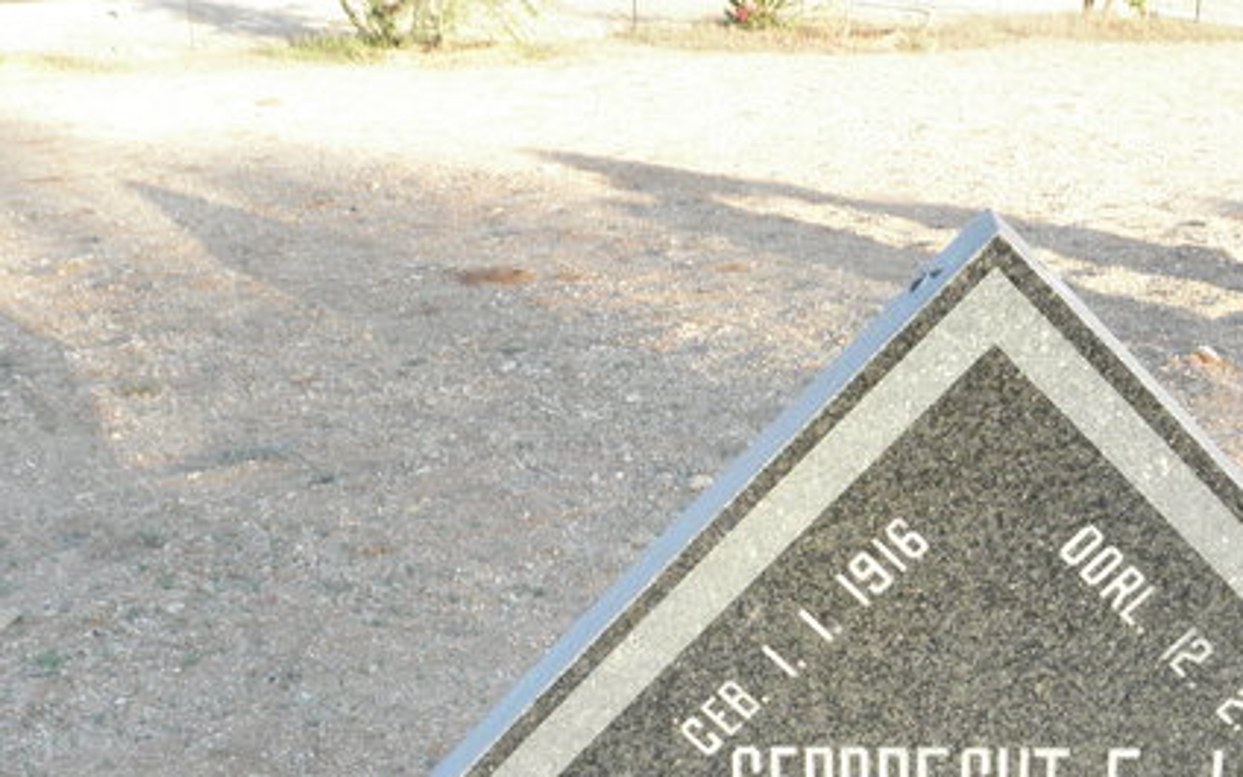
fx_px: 1762
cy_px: 856
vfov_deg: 23.3
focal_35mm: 52
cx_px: 794
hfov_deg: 38.6
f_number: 6.3
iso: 200
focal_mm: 4.6
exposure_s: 1/80
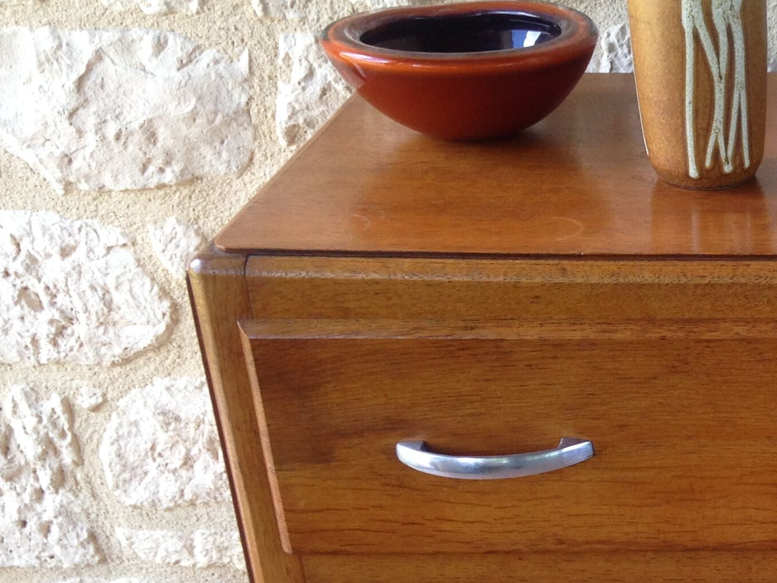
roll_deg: +3.0
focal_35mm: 79
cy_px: 497
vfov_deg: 18.4
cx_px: 896
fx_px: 1774
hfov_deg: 23.0
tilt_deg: -28.5
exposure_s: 1/60
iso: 64
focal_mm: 4.12
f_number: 2.4
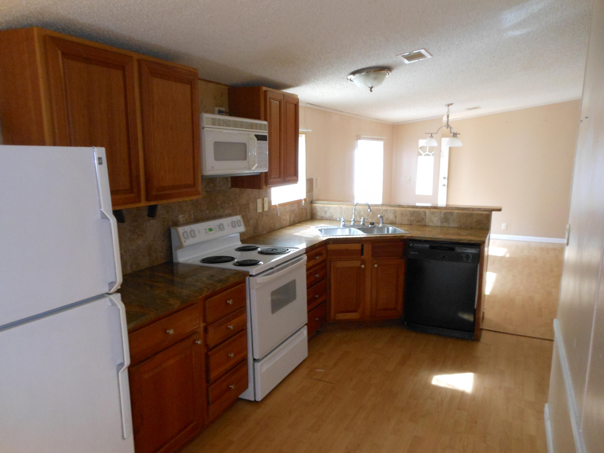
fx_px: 436
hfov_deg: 69.4
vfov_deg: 54.9
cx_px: 302
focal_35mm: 25
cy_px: 226
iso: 400
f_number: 3.2
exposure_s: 1/30
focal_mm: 4.5
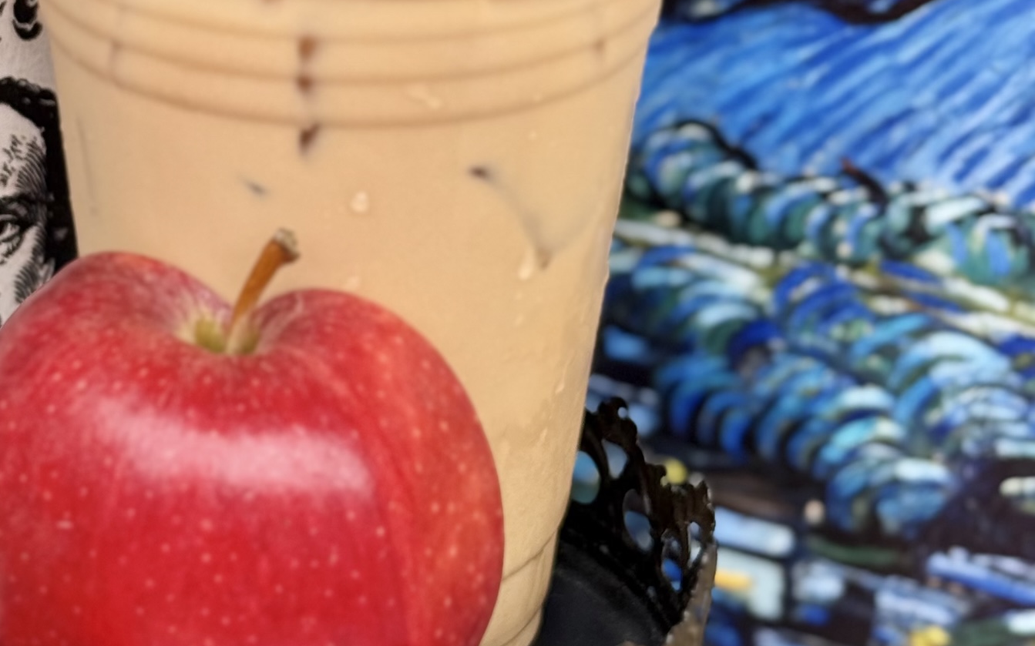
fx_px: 2736
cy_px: 140
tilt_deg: -23.2
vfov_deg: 13.4
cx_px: 296
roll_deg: -2.0
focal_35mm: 97
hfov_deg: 21.3
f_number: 1.78
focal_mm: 6.76
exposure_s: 1/837
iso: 64
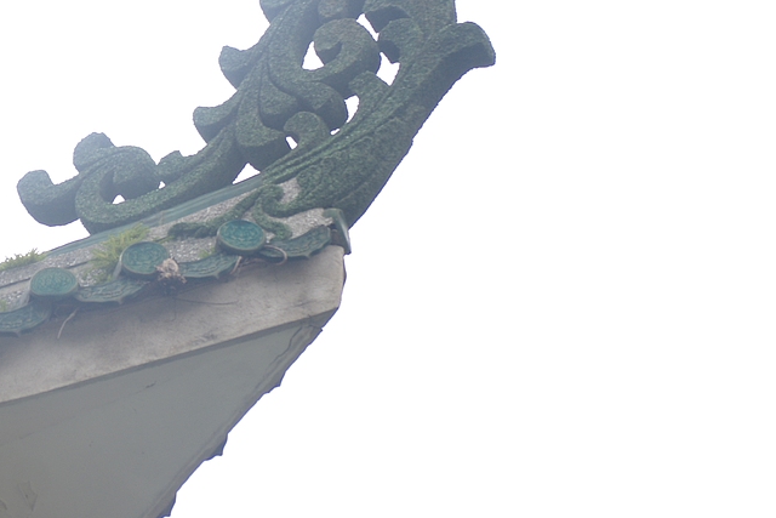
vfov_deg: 11.8
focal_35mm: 116
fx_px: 2501
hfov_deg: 17.4
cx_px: 93
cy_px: 152
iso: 100
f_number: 4.5
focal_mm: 39
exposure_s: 1/30
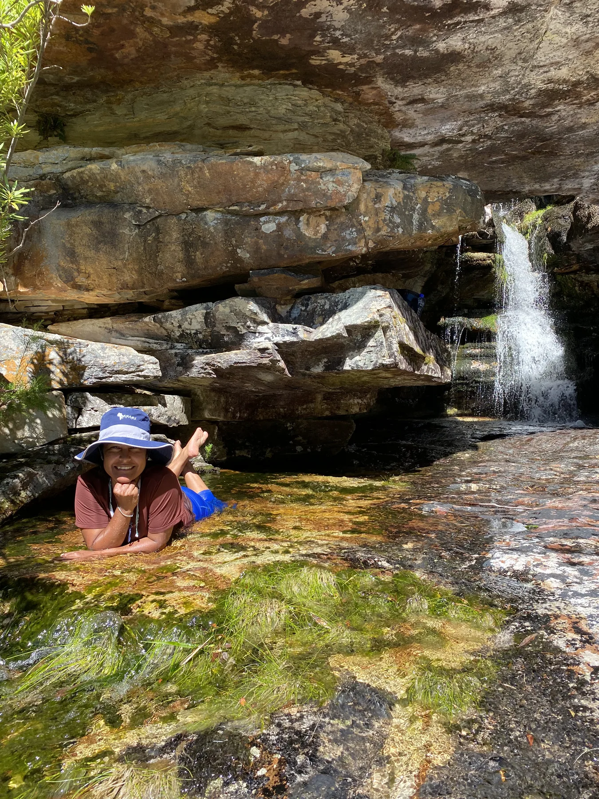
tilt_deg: -0.2
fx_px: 600
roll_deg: -2.4
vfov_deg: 67.3
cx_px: 300
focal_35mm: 26
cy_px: 400
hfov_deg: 53.1
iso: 32
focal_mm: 4.25
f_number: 1.8
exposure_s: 1/706
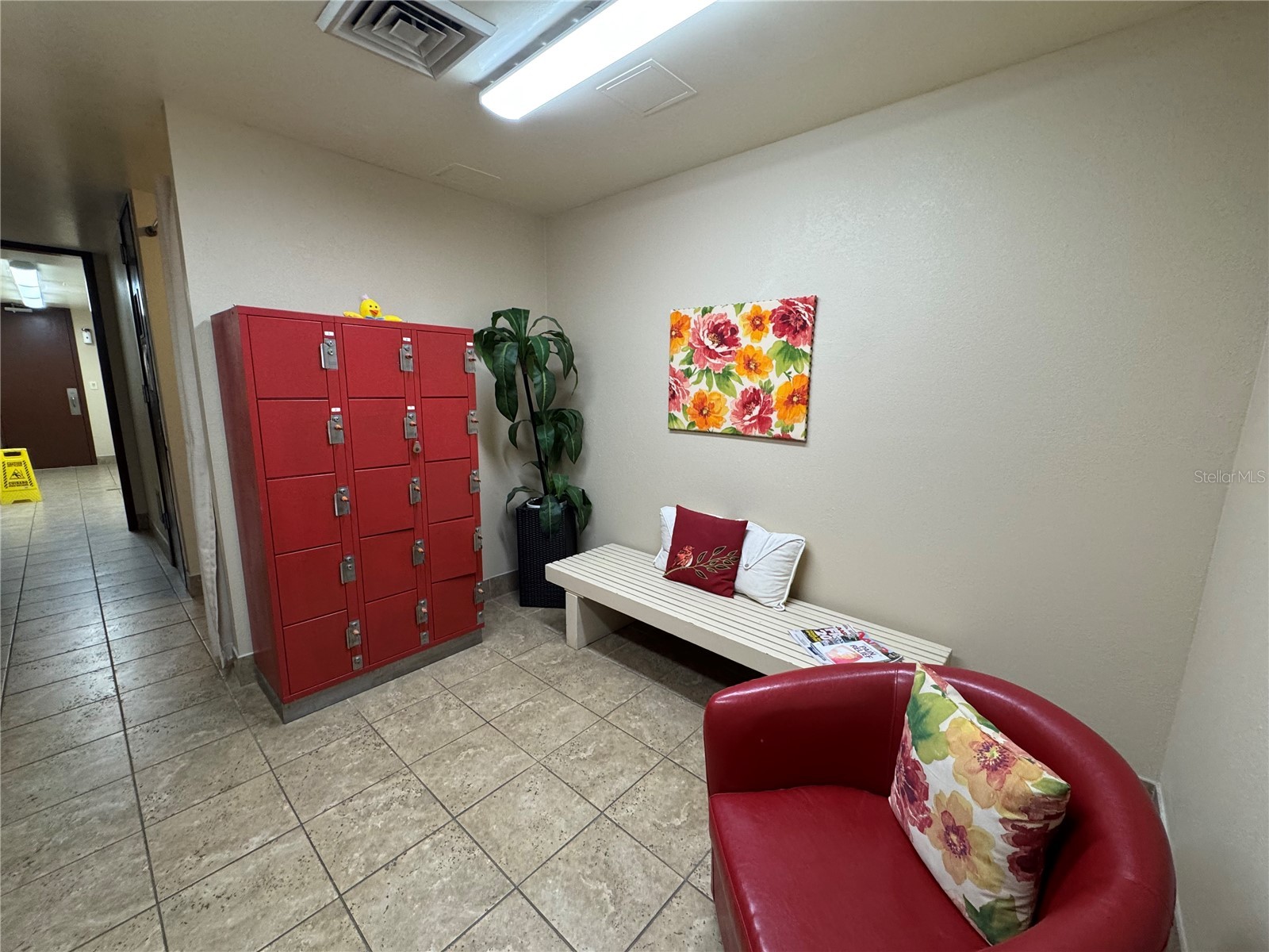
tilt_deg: -11.1
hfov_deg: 102.1
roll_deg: +0.4
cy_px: 476
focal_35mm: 14
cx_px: 634
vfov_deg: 85.7
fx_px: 513
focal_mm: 2.22
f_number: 2.2
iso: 200
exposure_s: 1/120
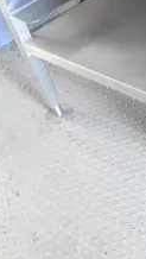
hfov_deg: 13.1
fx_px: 542
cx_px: 298
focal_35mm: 79
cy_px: 36
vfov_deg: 26.1
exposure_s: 1/60
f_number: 4
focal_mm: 18
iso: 6400
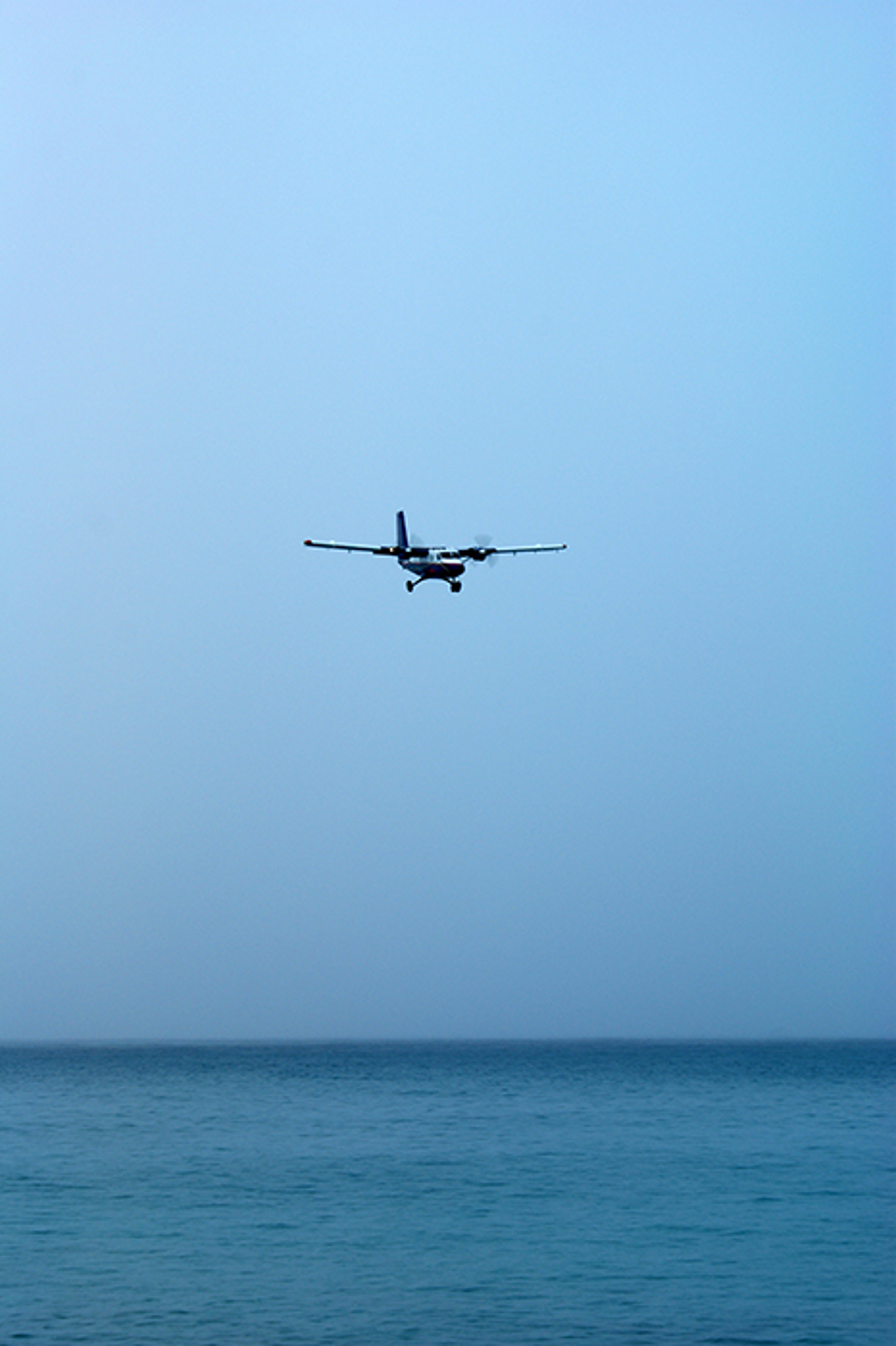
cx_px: 448
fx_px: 3924
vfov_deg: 19.5
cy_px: 673
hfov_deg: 13.0
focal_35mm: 105
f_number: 10
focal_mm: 70
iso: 100
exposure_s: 1/160
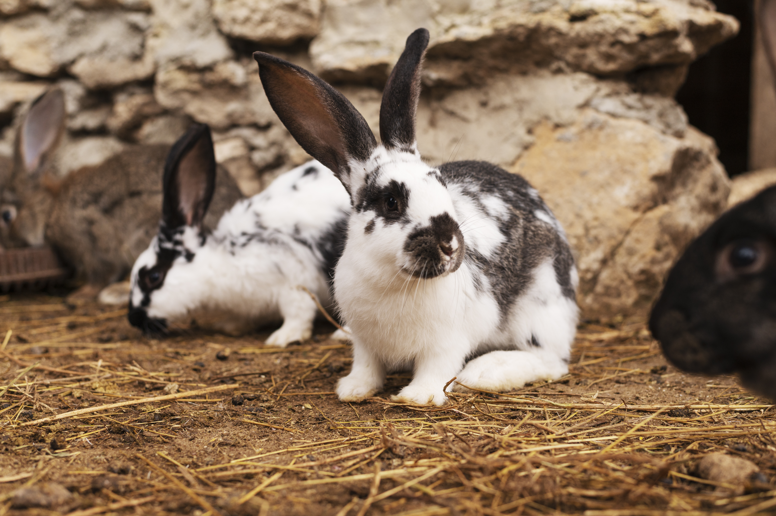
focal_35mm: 50
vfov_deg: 27.0
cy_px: 258
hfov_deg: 39.6
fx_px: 1077
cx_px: 388
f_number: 4
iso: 400
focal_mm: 50
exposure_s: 1/400
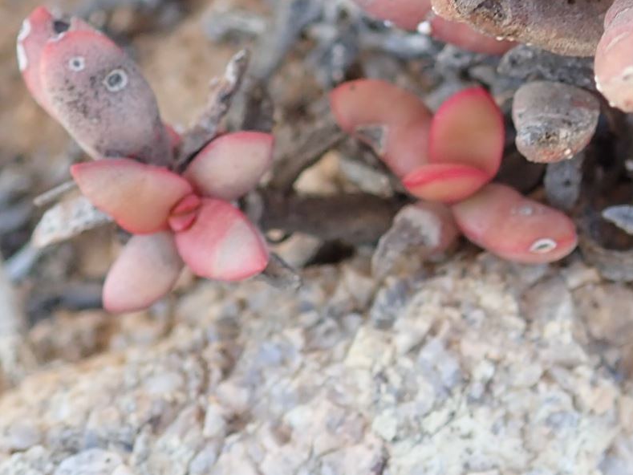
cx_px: 609
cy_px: 61
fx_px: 1390
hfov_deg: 24.6
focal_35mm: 76
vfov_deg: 19.1
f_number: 2.3
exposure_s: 1/125
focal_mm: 5.5
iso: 160
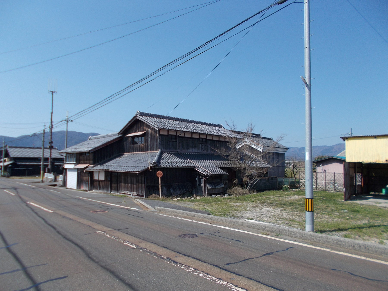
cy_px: 146
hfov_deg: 67.3
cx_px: 194
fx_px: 291
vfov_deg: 53.1
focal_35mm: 26
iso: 80
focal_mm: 4.6
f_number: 8
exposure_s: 1/200
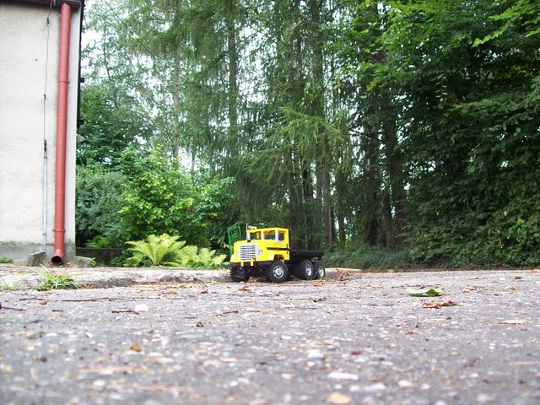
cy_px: 202
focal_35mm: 36
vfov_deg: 39.7
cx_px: 270
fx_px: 562
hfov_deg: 51.4
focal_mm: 6
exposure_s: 1/102
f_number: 2.7
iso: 80
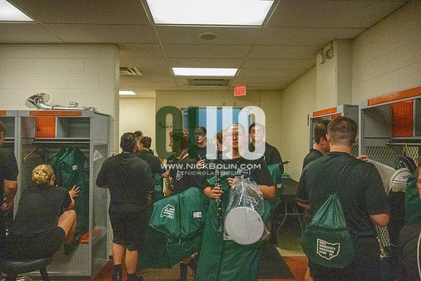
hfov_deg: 73.7
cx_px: 210
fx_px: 281
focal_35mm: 24
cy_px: 140
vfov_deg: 53.2
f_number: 4
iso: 32254
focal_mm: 24
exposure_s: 1/3200
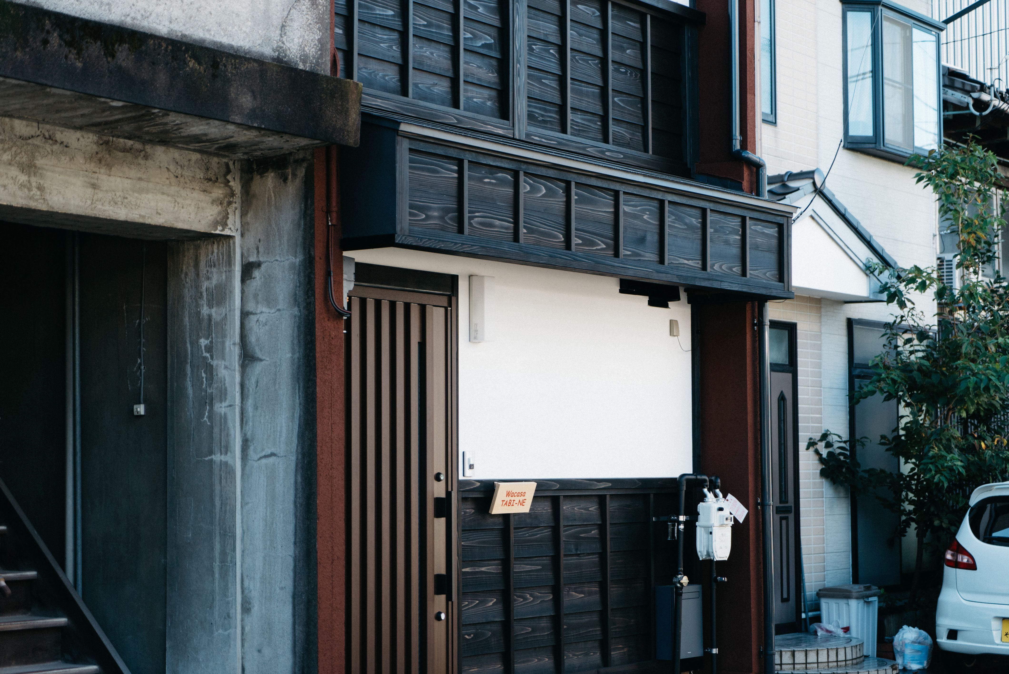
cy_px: 337
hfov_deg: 28.8
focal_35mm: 70
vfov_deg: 19.5
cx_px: 504
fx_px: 1963
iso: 125
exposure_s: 1/250
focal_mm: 70
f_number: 4
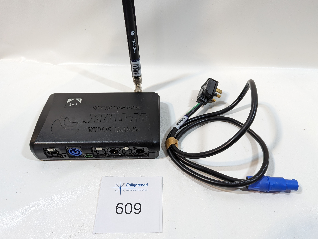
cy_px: 117
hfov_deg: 69.4
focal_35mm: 25
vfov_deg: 54.9
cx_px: 158
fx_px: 230
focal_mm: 6.81
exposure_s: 1/100
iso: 102
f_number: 1.85
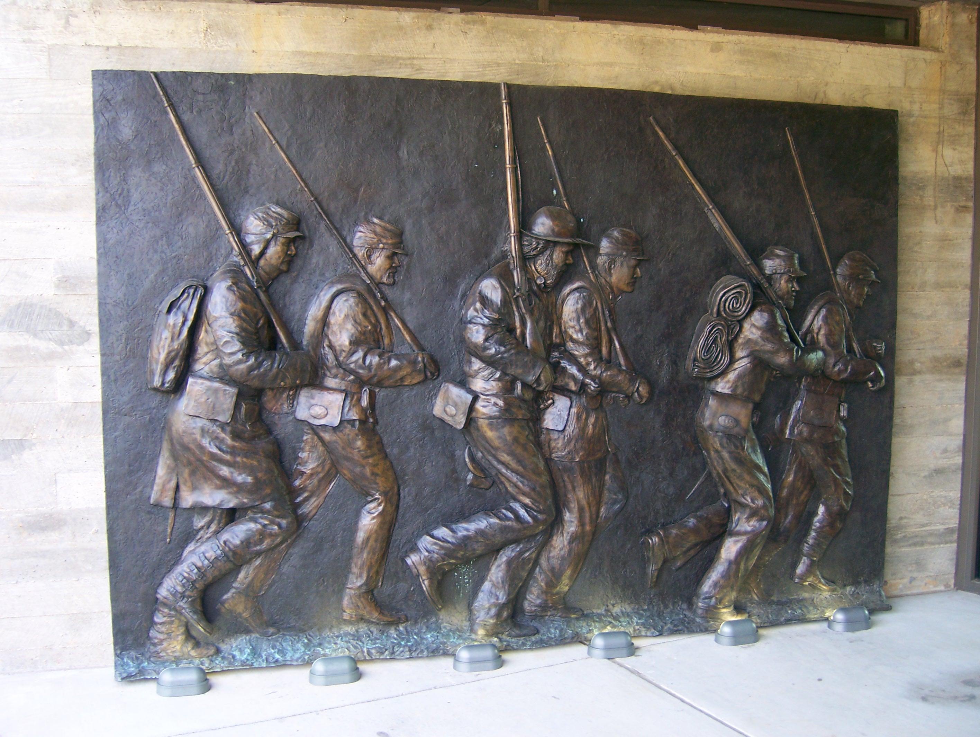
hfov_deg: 51.3
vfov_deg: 39.7
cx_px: 490
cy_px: 368
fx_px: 1020
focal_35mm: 36
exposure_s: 1/30
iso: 80
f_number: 2.8
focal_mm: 6
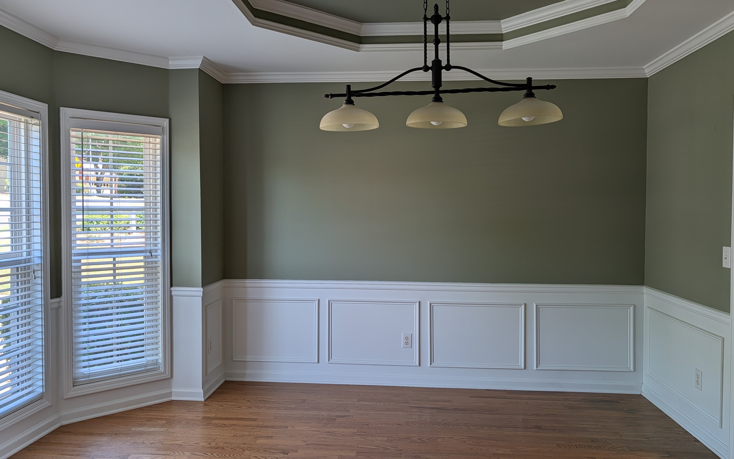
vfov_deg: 46.0
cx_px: 370
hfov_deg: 68.4
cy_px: 223
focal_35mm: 27
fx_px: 540
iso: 17
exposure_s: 1/54.9
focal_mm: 6.9
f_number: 1.68
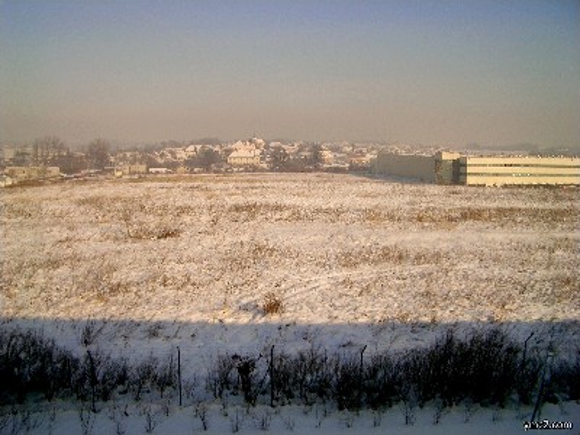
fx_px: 586
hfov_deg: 52.6
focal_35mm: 35
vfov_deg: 40.7
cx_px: 290
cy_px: 218
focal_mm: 5.8
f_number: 4.3
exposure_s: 1/1600
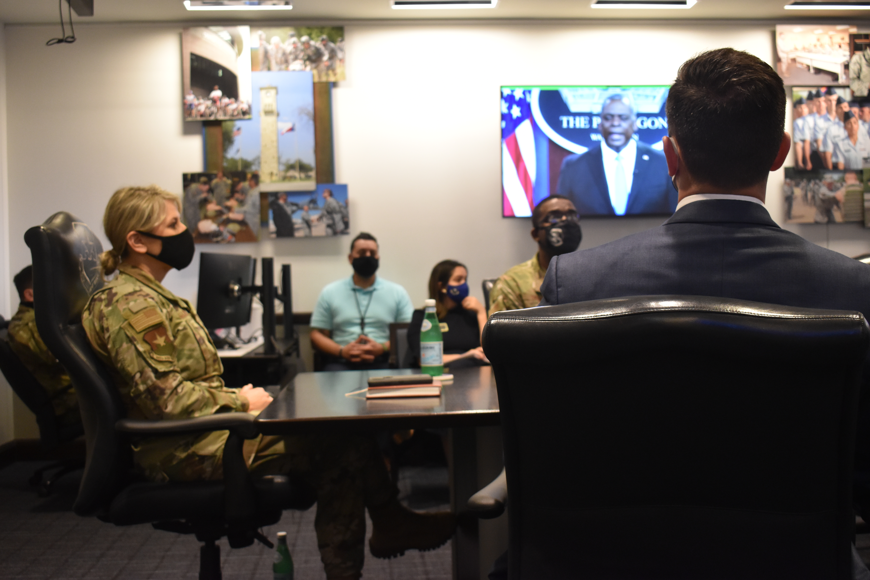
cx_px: 435
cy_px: 290
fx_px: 1015
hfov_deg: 46.4
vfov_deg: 31.9
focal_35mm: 42
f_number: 4.5
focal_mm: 28
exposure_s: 1/50
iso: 1400
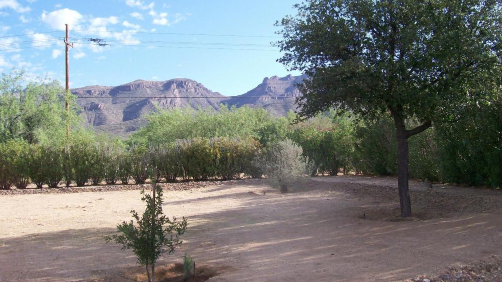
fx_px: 532
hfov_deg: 50.5
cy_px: 138
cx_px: 252
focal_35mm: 40
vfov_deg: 29.7
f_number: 2.7
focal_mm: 6
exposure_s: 1/826
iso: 80
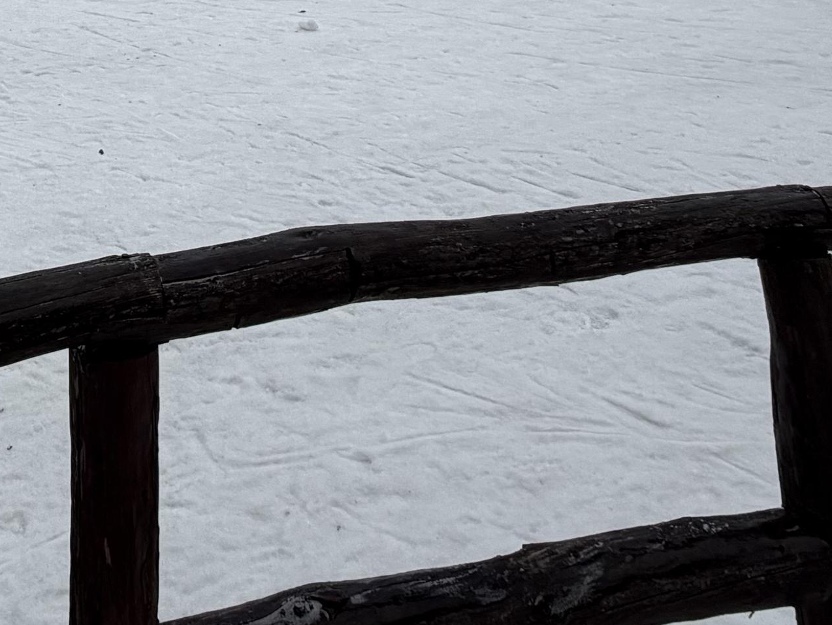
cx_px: 65
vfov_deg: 25.6
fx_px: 1082
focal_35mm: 45
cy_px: -267
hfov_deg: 38.8
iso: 32
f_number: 2.2
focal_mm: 2.22
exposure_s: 1/770
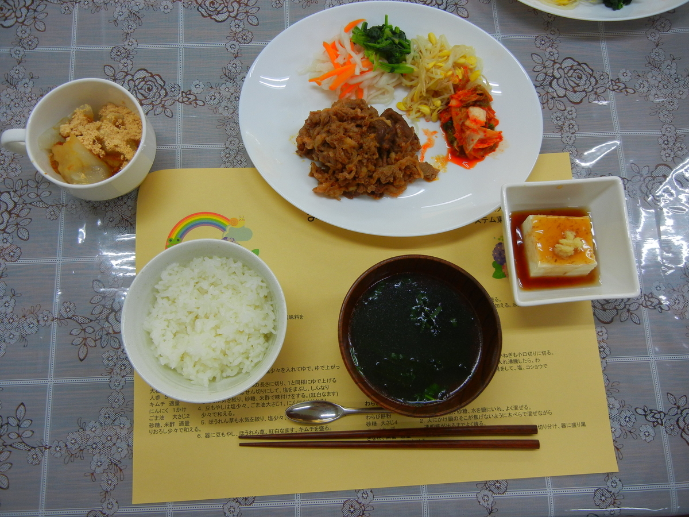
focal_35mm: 30
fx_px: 597
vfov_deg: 46.8
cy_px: 258
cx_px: 344
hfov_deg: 60.0
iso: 160
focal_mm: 5.4
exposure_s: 1/44.8
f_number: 3.5
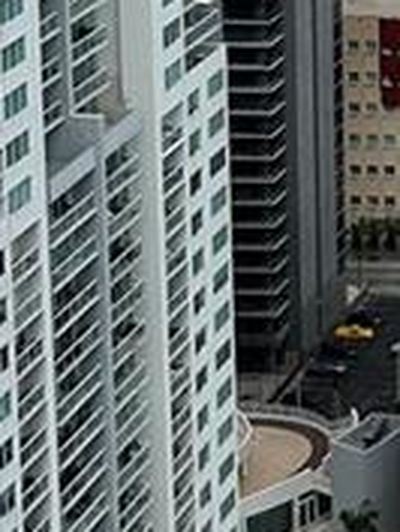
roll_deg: -1.6
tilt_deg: -6.5
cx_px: 1110
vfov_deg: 11.4
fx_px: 2508
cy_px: -370
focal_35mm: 163
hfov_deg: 8.1
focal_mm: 6.86
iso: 80
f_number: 1.78
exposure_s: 1/8929
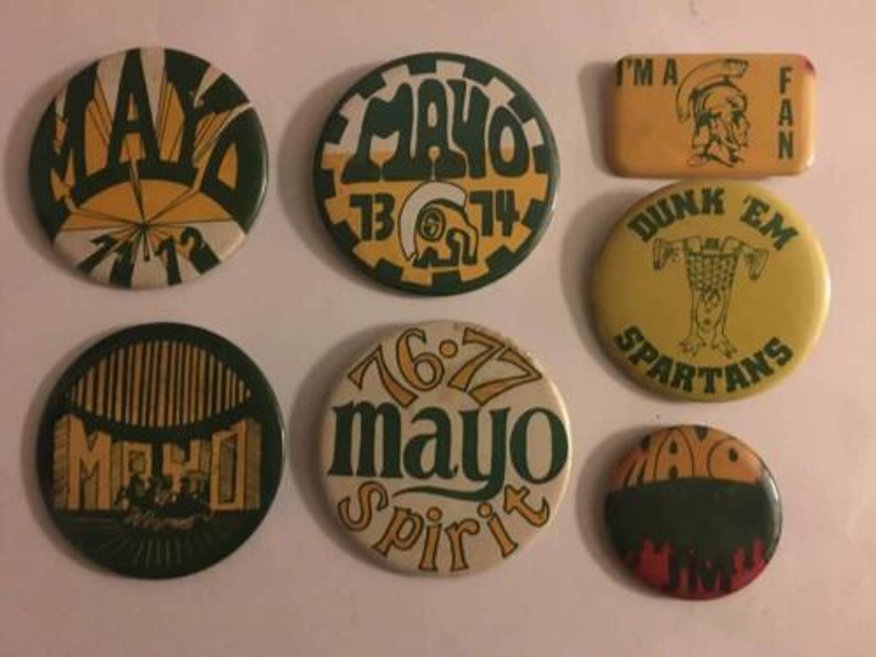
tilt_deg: -84.9
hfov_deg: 61.7
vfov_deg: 48.2
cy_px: 328
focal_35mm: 29
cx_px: 438
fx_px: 734
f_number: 2.2
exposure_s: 1/4
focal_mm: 4.15
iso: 160
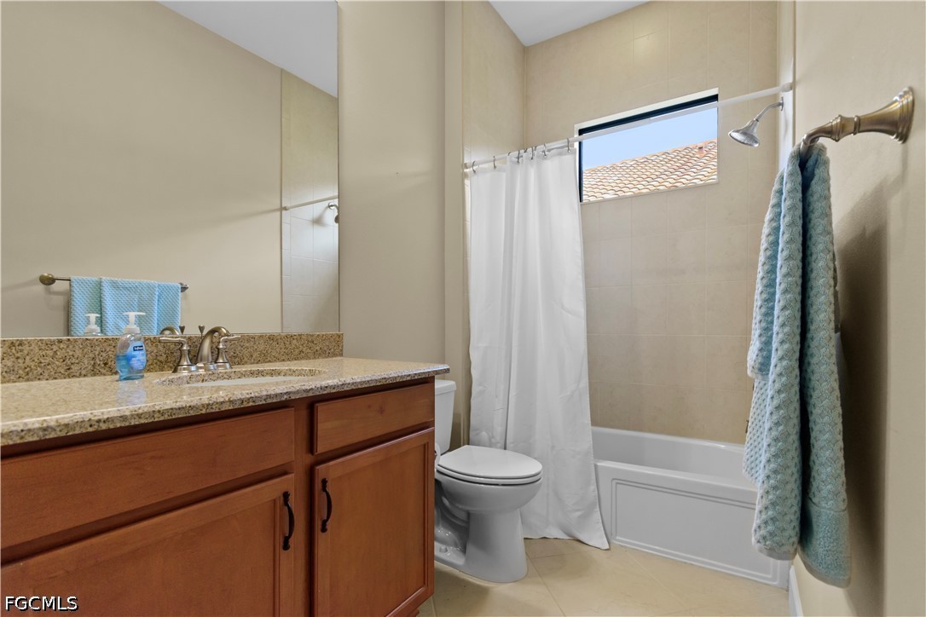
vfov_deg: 77.3
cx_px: 463
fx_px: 386
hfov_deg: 100.4
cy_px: 308
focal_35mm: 15
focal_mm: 10
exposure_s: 1/60
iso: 800
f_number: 4.5
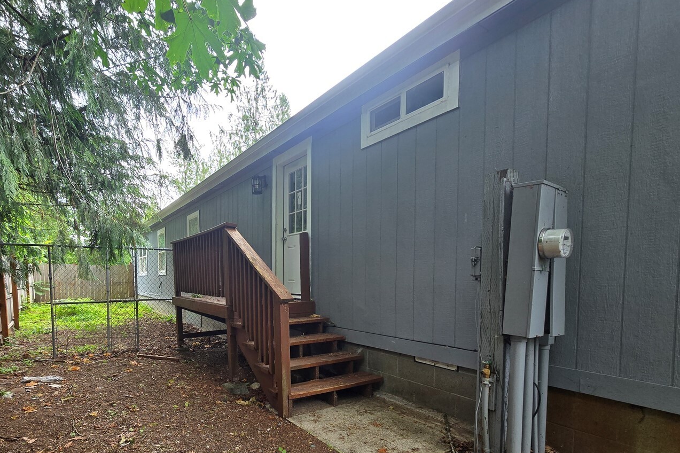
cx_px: 265
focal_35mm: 17
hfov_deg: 91.8
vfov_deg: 68.7
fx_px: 321
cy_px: 297
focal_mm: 2.2
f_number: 2.2
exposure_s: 1/120
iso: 50
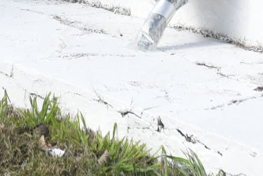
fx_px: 1762
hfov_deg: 8.5
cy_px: -316
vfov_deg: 5.4
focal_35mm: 241
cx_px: -29
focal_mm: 35
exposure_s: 1/640
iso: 200
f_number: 5.6
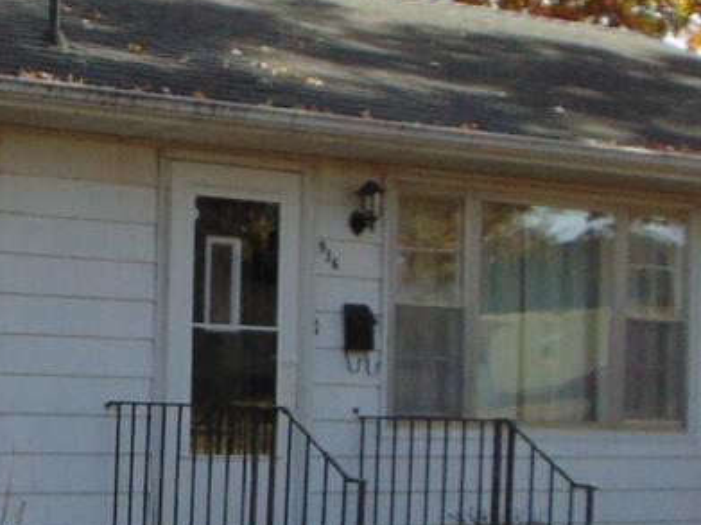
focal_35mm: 92
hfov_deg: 20.3
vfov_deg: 16.0
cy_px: 371
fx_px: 1862
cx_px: -72
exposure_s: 1/500
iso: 100
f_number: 3
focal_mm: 4.5
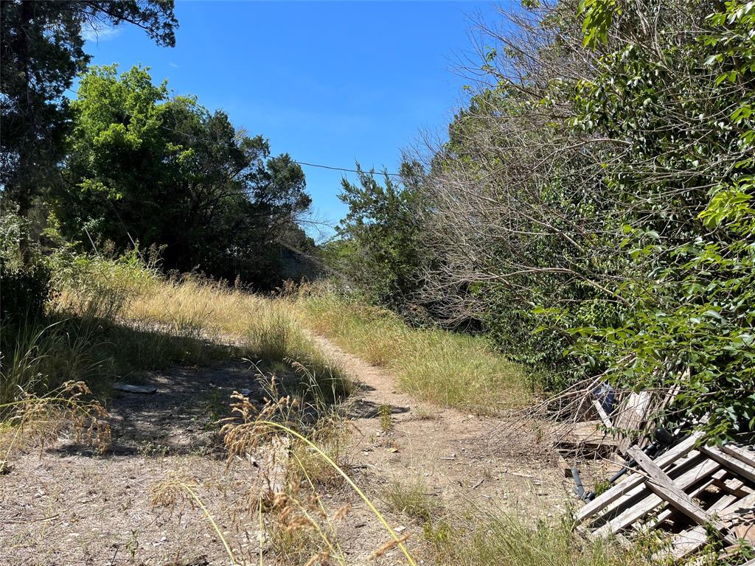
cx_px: 378
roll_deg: +0.6
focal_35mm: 26
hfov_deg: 67.3
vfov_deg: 53.1
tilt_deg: +0.1
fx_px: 567
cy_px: 283
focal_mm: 5.1
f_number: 1.6
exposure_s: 1/2309
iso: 50
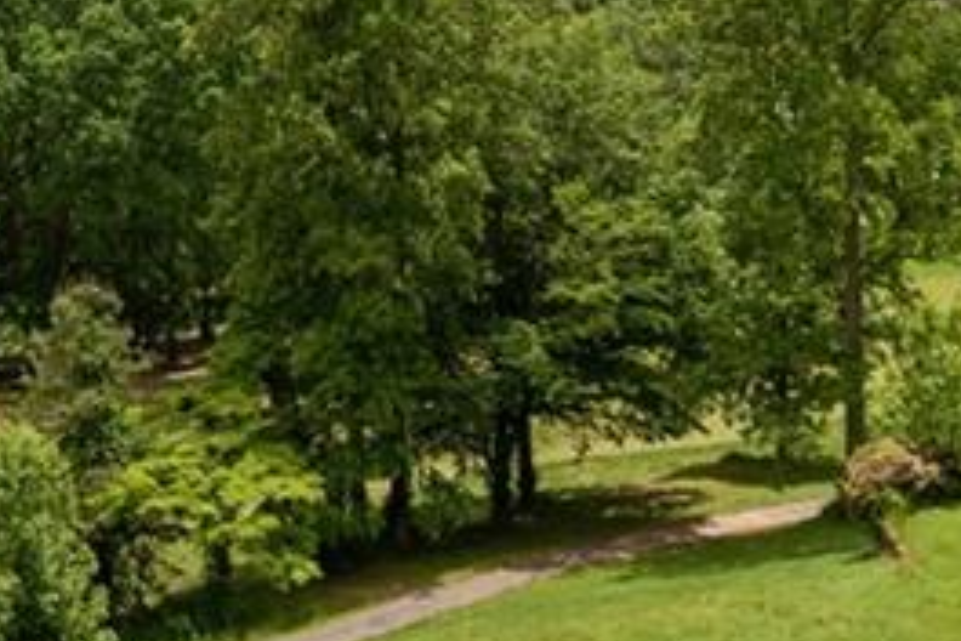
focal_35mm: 97
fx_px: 2589
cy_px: -246
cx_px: -51
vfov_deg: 13.5
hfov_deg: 20.2
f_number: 7.1
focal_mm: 25
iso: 160
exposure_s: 1/1250
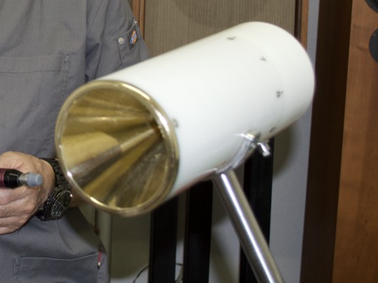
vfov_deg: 14.1
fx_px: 1125
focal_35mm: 103
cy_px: -6
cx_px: -63
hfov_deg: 18.2
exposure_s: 1/60
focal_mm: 26
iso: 500
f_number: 4.2
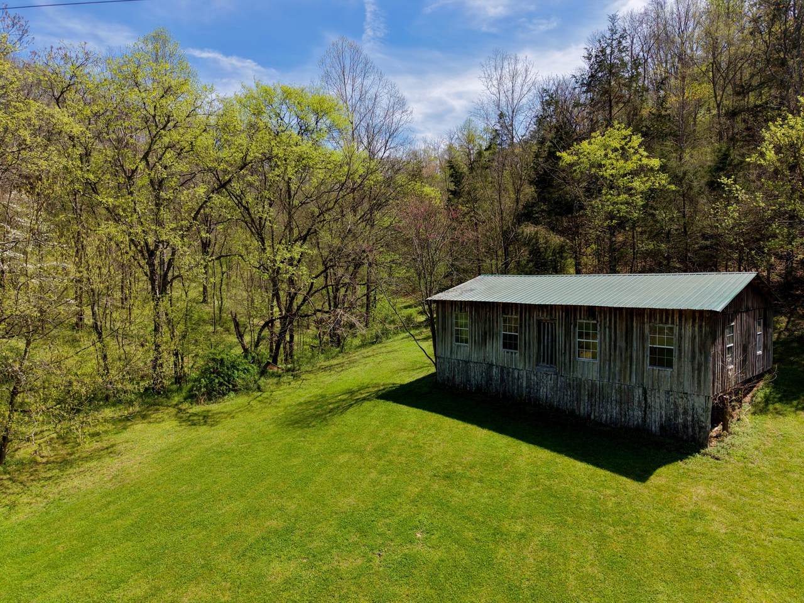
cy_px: 302
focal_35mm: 24
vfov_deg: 56.8
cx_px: 402
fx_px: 557
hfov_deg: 71.6
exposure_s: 1/5000
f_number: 1.8
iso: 300
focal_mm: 8.67
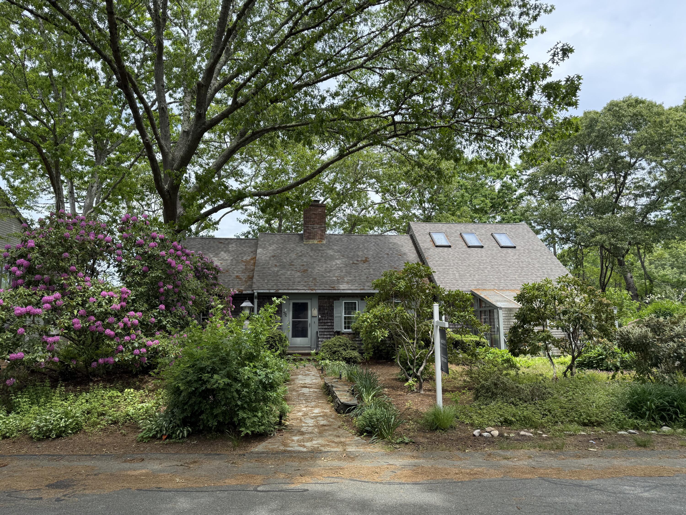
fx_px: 476
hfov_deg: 71.6
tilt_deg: +7.5
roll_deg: -0.1
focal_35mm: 24
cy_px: 258
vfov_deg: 56.8
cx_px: 343
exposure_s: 1/1689
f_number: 1.78
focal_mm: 6.76
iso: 100
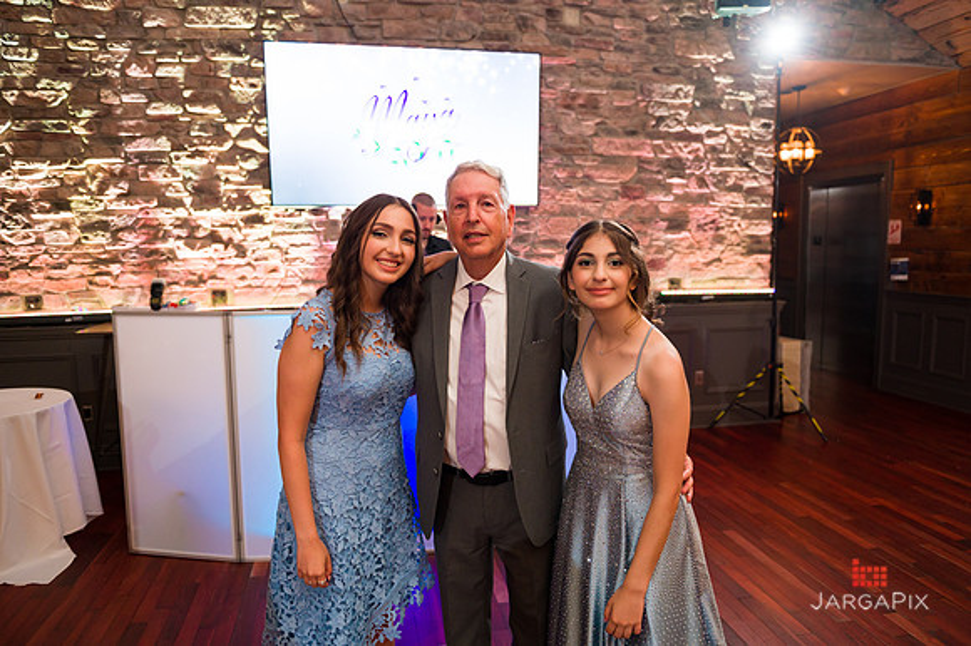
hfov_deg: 69.4
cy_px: 323
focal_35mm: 26
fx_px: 701
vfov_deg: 49.5
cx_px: 486
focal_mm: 26
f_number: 3.2
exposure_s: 1/125
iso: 1250
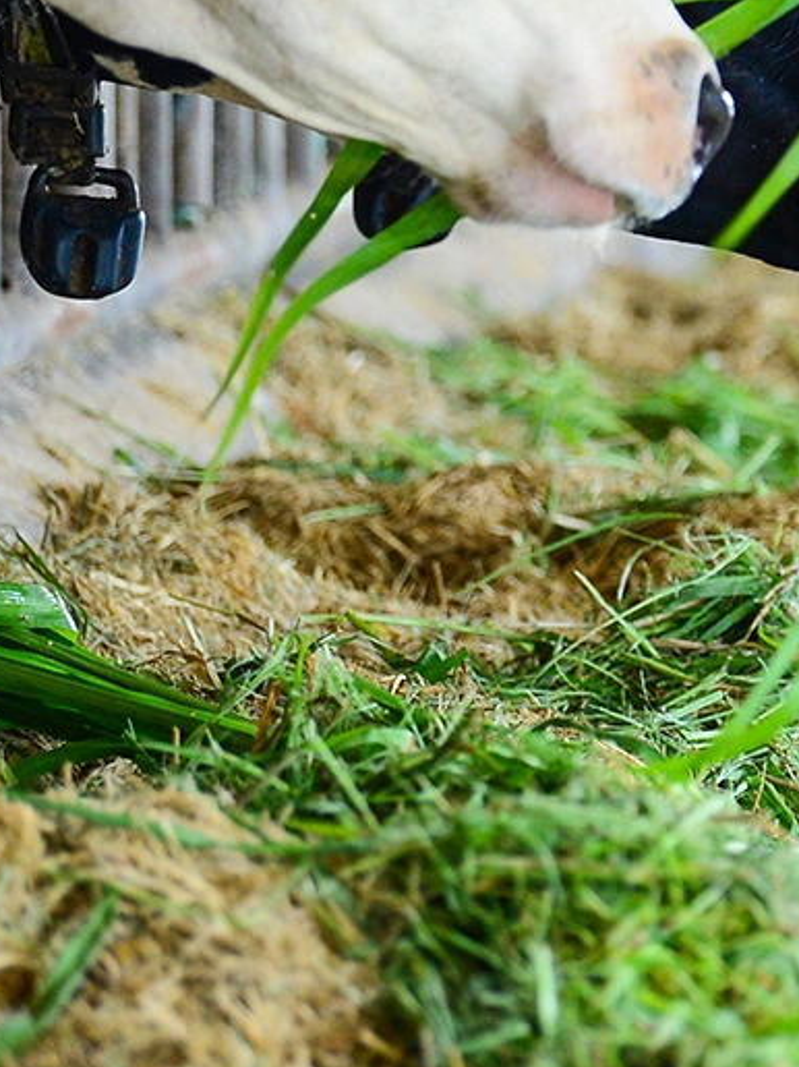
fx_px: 16010
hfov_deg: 2.8
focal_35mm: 520
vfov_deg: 3.8
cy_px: -23
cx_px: 1594
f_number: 2.8
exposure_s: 1/200
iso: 1250
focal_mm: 145
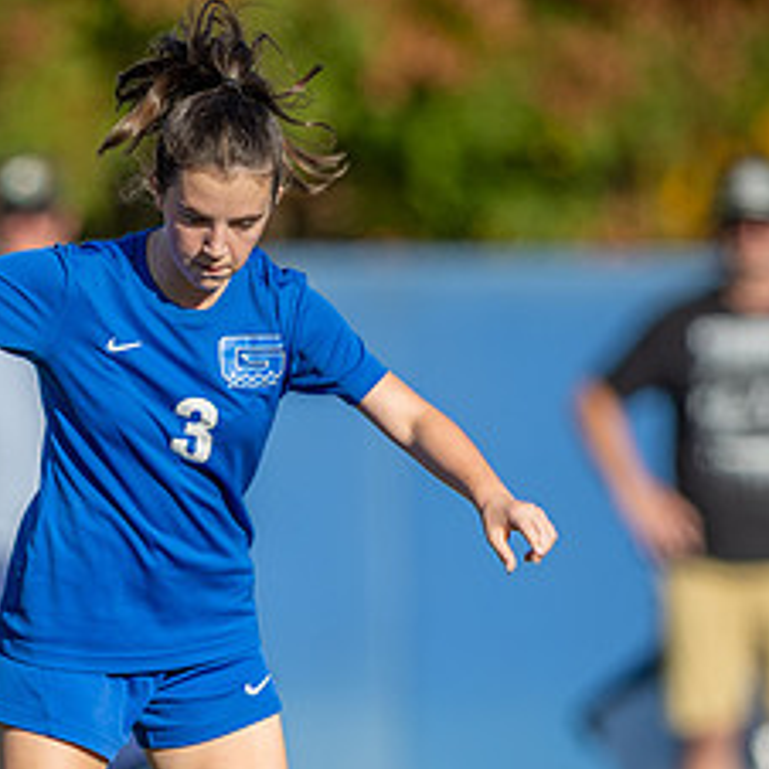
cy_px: 727
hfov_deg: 1.4
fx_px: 32322
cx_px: 172
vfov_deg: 1.4
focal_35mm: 1286
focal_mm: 400
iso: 64
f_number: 3.2
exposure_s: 1/1000
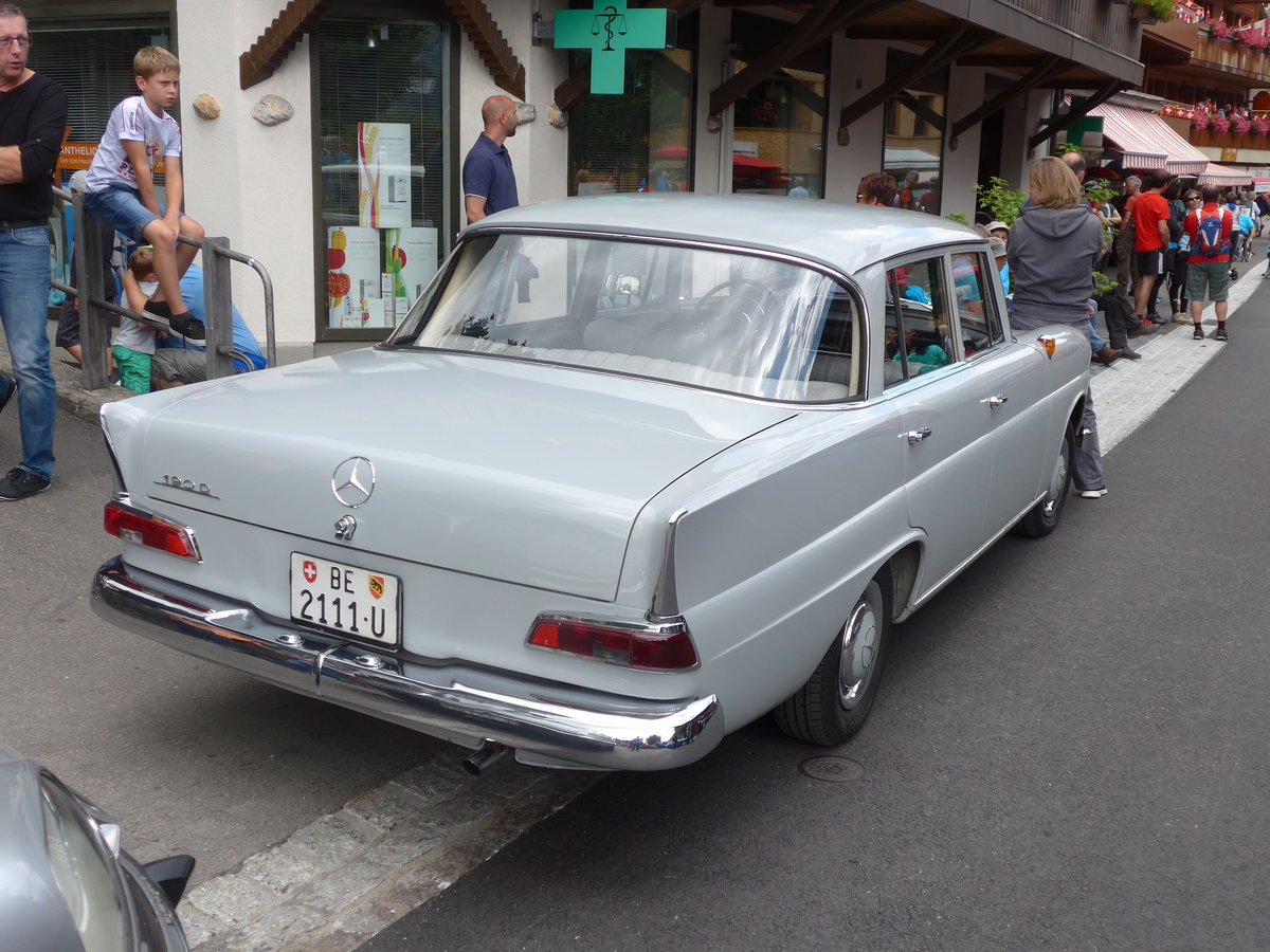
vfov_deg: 36.8
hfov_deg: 47.9
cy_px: 476
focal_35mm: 39
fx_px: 1431
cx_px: 635
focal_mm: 8
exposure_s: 1/640
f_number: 2.8
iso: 80
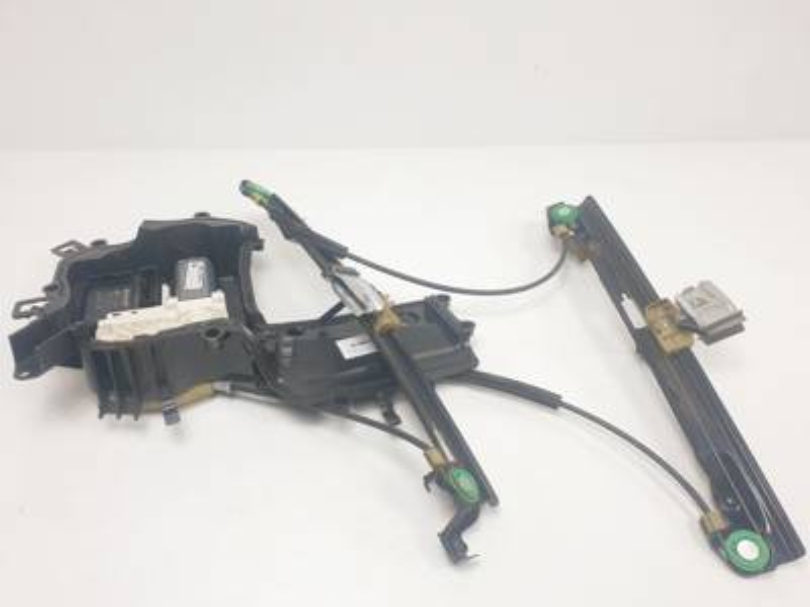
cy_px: 304
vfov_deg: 53.1
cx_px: 405
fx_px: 608
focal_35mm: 26
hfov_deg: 67.3
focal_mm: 4.3
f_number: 2.4
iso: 50
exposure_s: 1/283
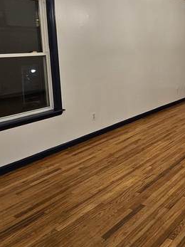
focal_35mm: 36
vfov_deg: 50.7
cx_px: 186
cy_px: 89
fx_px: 257
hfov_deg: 35.7
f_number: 2.2
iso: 250
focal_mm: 2.2
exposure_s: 1/60
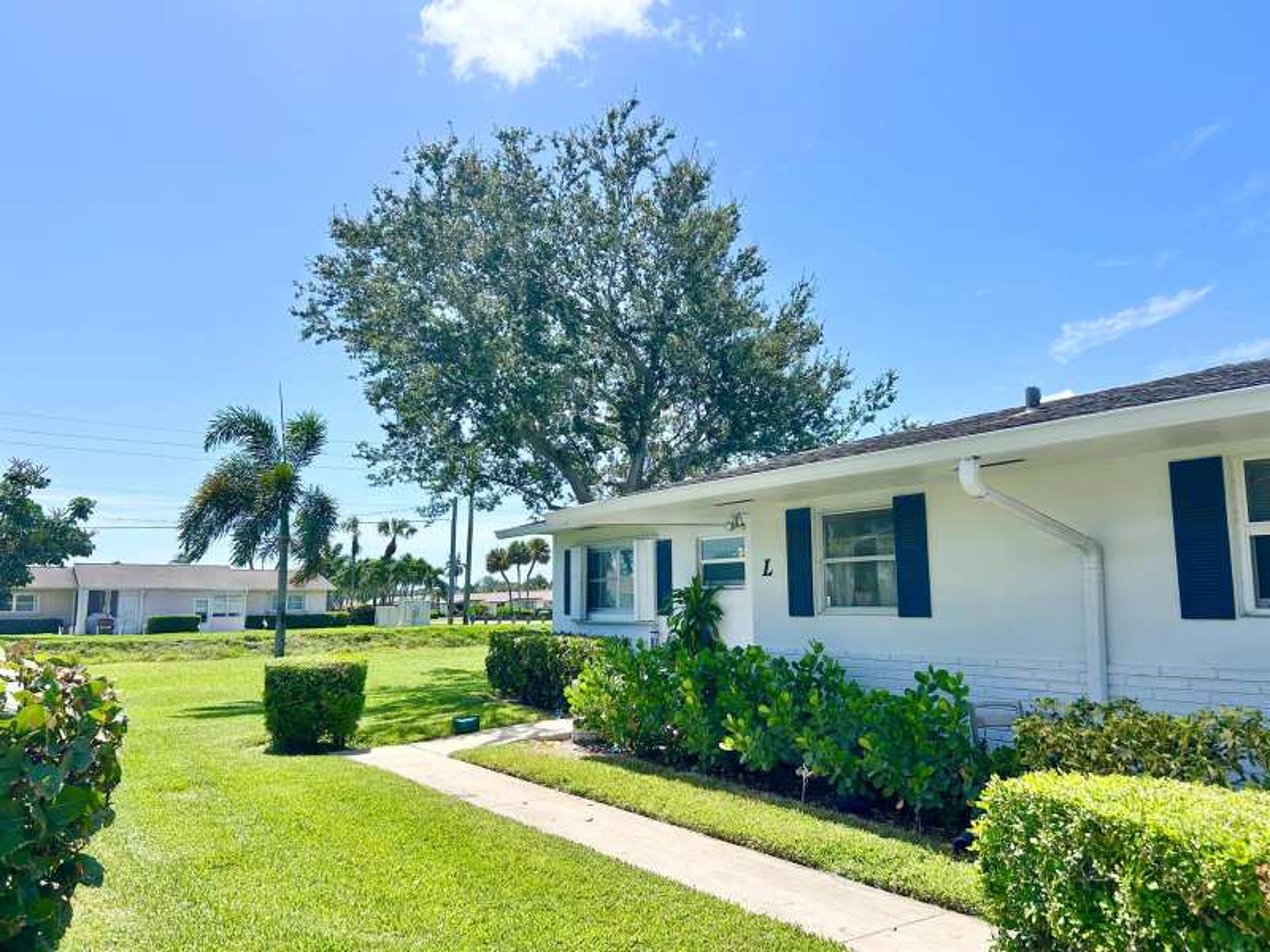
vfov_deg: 53.1
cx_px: 635
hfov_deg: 67.3
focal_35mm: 26
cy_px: 476
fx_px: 954
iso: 50
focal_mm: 5.7
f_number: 1.5
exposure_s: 1/3704
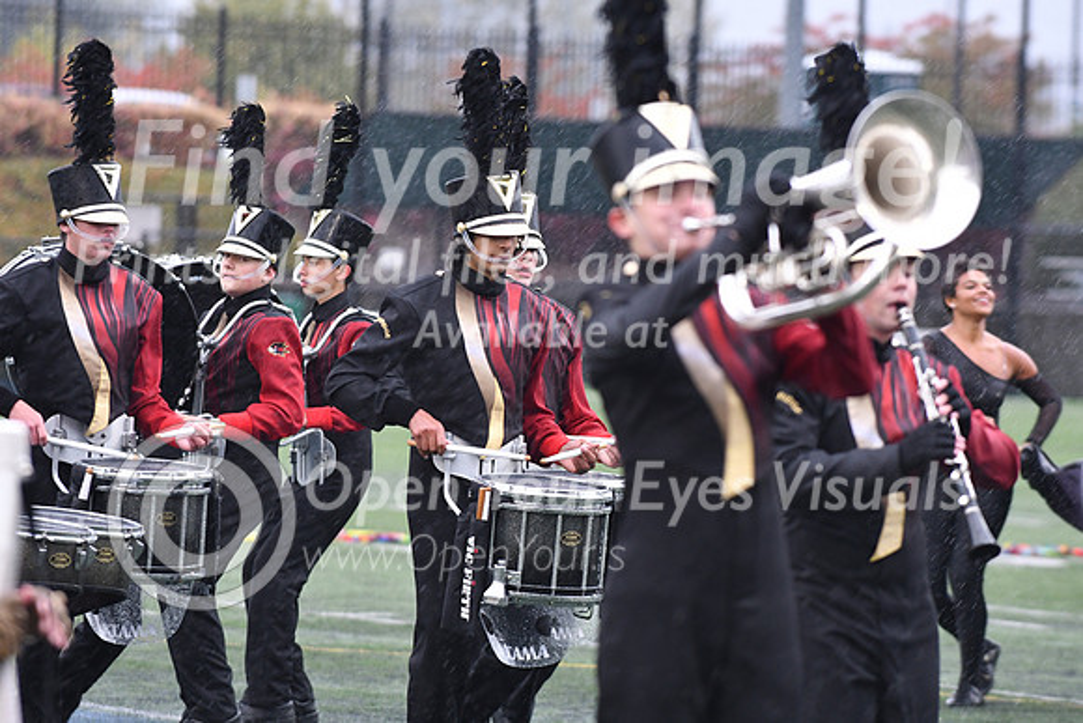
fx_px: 9027
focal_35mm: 300
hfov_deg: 6.9
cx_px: 542
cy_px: 362
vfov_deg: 4.6
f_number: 4
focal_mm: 200
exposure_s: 1/400
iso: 1000
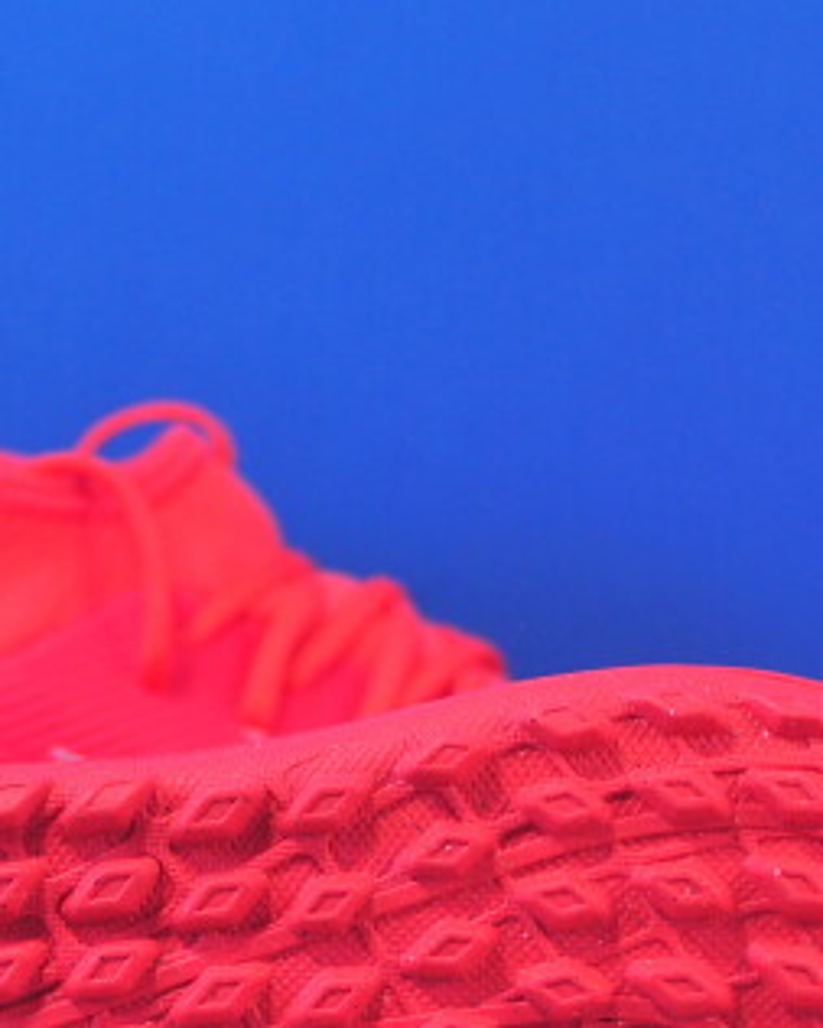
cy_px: 597
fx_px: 5417
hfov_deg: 8.7
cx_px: 312
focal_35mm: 178
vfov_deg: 10.8
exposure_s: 1/320
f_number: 2.5
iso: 250
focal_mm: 50
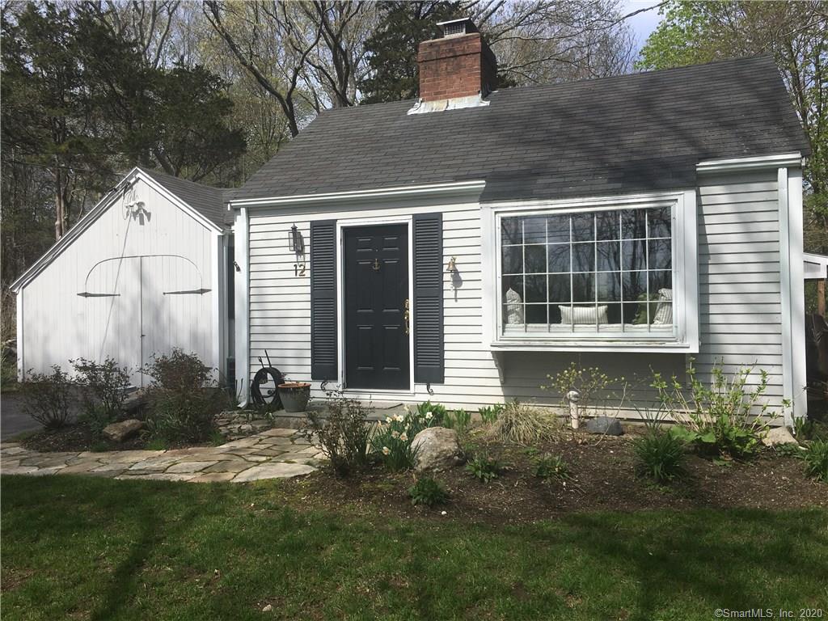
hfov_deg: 61.7
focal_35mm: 29
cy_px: 310
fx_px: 694
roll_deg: +1.0
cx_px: 414
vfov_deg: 48.2
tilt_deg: +1.5
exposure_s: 1/1832
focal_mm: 4.15
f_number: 2.2
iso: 25
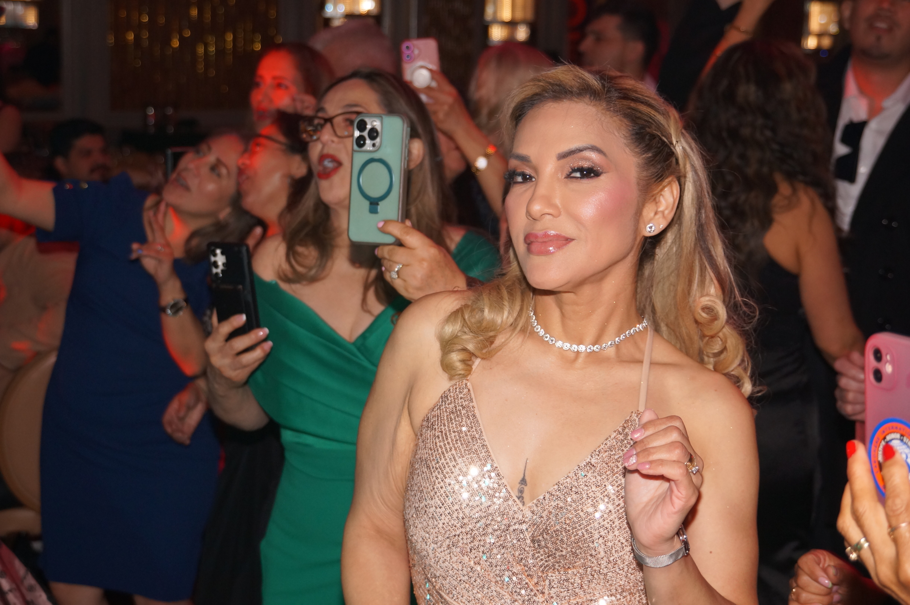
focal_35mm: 69
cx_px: 455
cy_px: 302
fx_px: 1742
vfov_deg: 19.7
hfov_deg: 29.3
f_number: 5
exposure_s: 1/80
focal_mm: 46
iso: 800
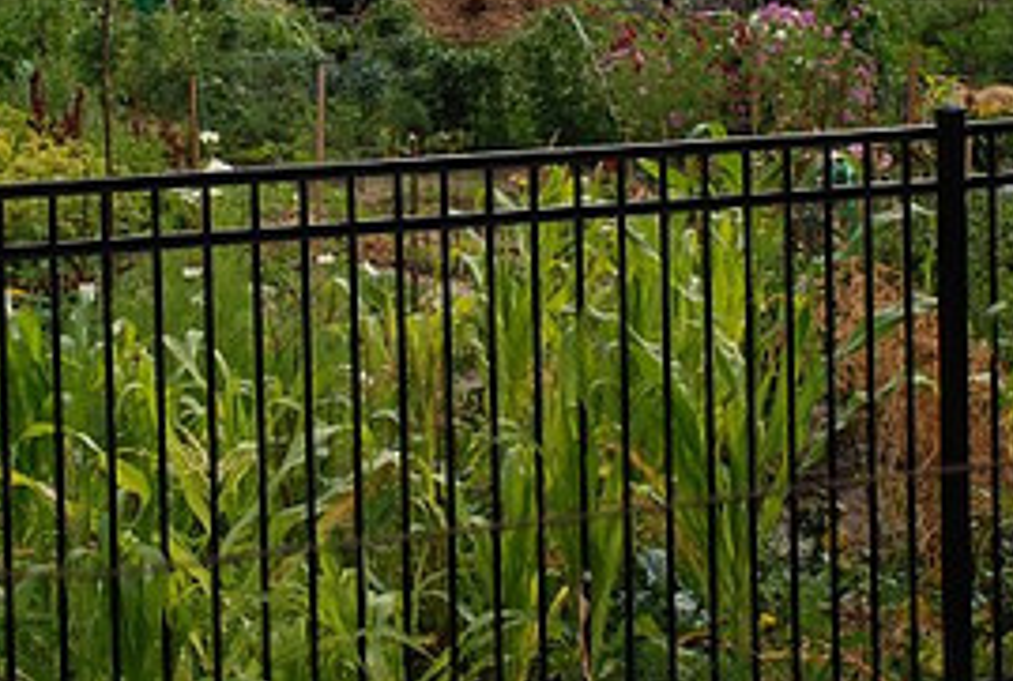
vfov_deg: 13.6
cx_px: 493
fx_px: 2824
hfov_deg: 20.3
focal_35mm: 100
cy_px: 70
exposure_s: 1/2000
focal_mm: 31
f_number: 4.2
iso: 500
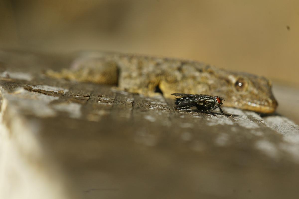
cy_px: 100
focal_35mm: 600
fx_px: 4983
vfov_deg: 2.3
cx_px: 150
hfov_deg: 3.4
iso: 400
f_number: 13
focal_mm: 400
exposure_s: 1/400
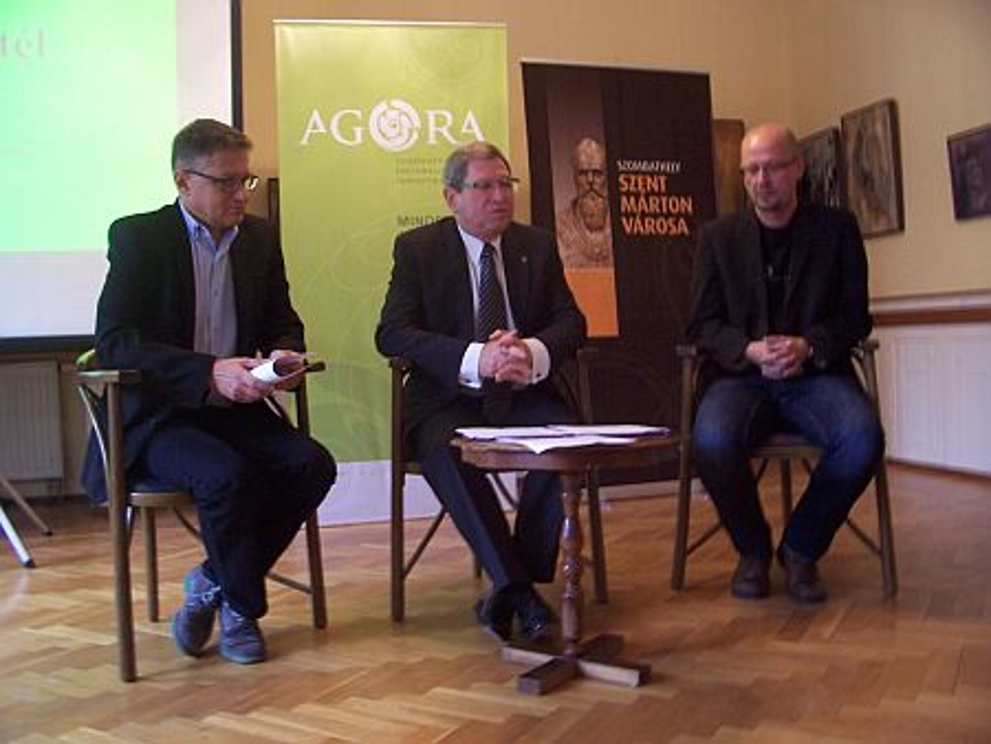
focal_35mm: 34
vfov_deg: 41.8
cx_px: 496
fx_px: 974
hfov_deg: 53.9
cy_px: 372
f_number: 2.7
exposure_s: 1/8
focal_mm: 5.6
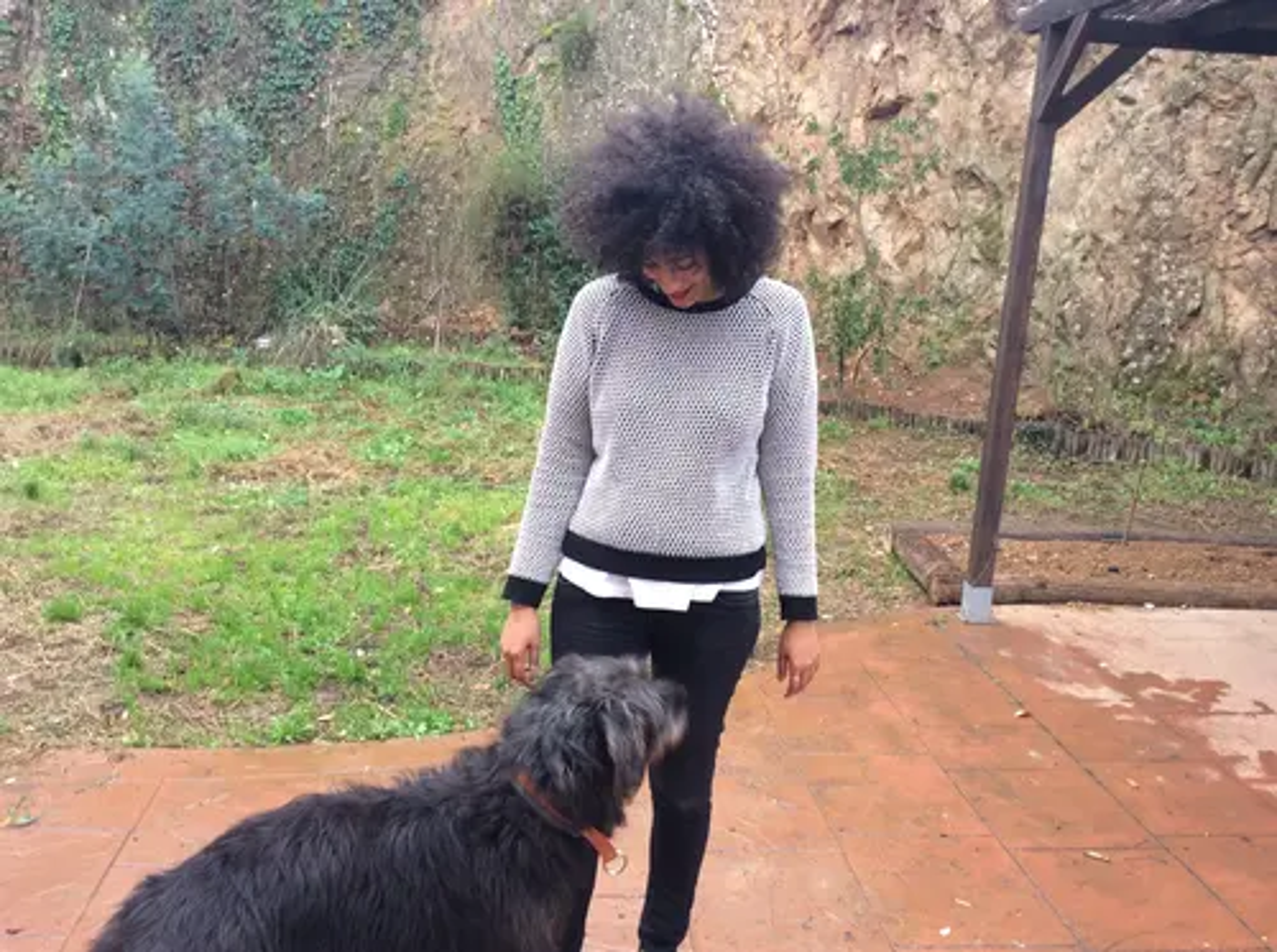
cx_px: 638
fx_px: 1178
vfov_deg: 44.0
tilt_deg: -14.4
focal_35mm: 32
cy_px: 476
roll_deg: +0.0
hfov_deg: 56.9
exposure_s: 1/25
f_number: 2.4
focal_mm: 3.3
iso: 32
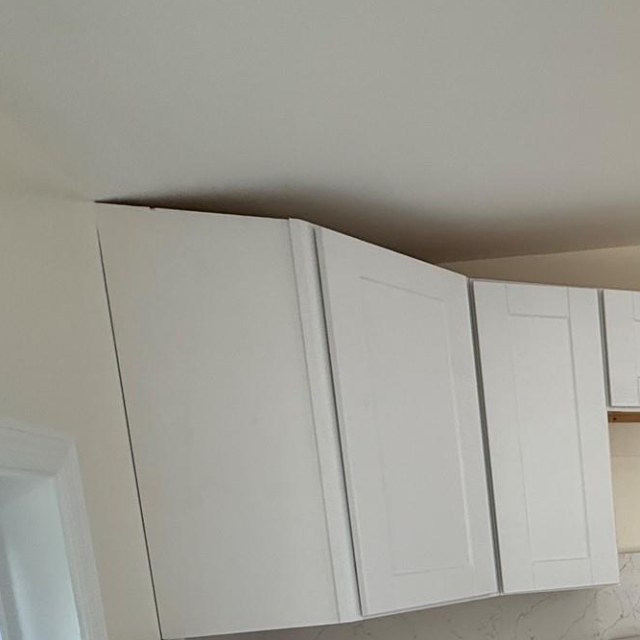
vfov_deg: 39.8
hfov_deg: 33.8
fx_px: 795
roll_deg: +2.6
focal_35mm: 38
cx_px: 800
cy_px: 604
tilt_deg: -7.0
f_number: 2.2
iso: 160
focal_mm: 2.22
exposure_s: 1/120
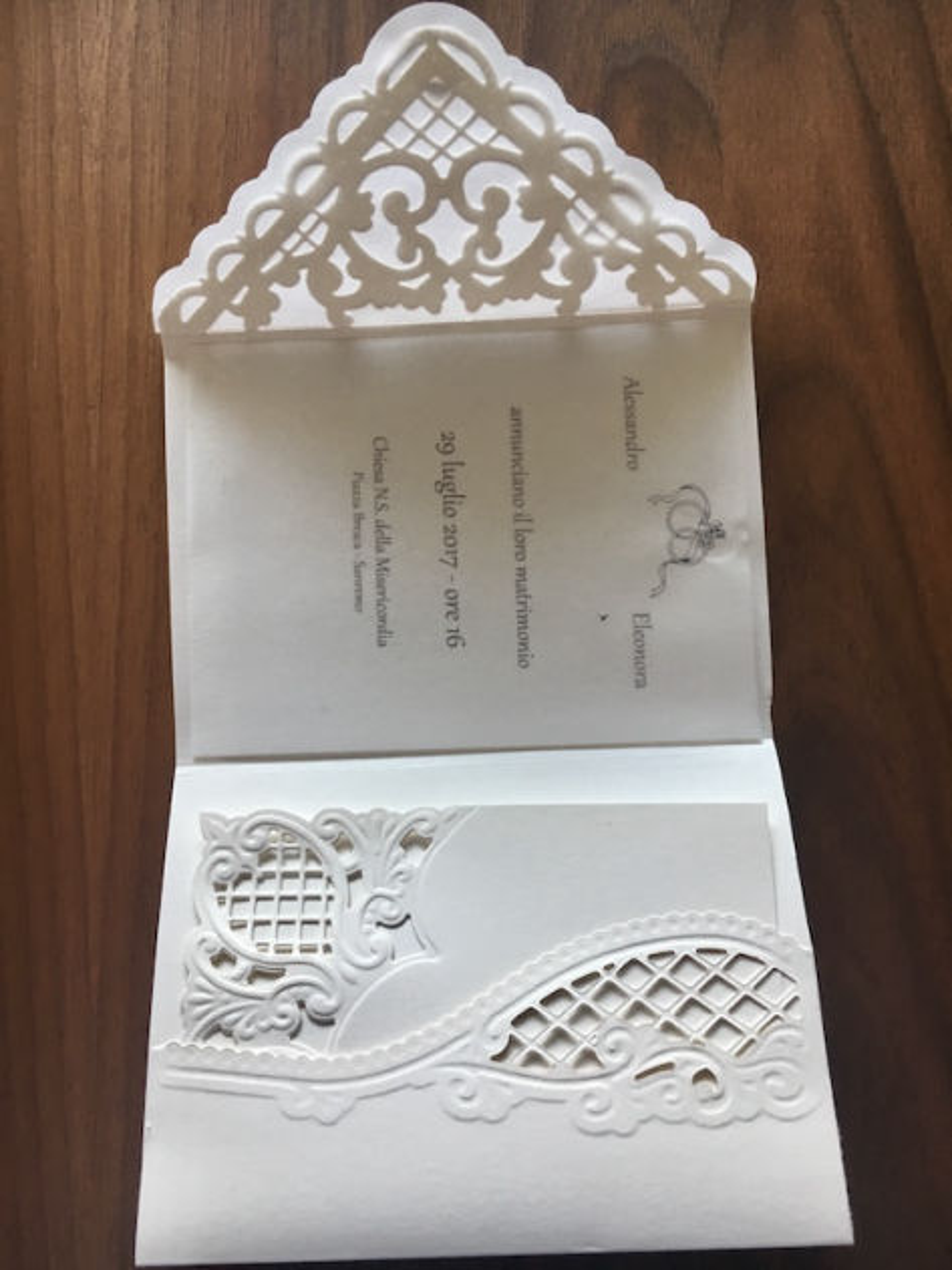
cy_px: 635
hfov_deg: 48.2
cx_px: 476
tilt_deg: -84.5
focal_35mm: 29
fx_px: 1064
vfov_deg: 61.7
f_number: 2.2
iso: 50
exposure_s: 1/33
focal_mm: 4.15
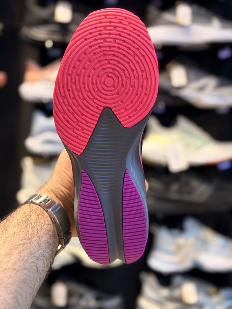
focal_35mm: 48
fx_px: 429
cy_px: 154
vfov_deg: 39.7
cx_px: 116
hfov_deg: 30.3
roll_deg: +0.9
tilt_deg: -6.9
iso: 100
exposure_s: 1/100
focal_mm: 6.76
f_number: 1.78
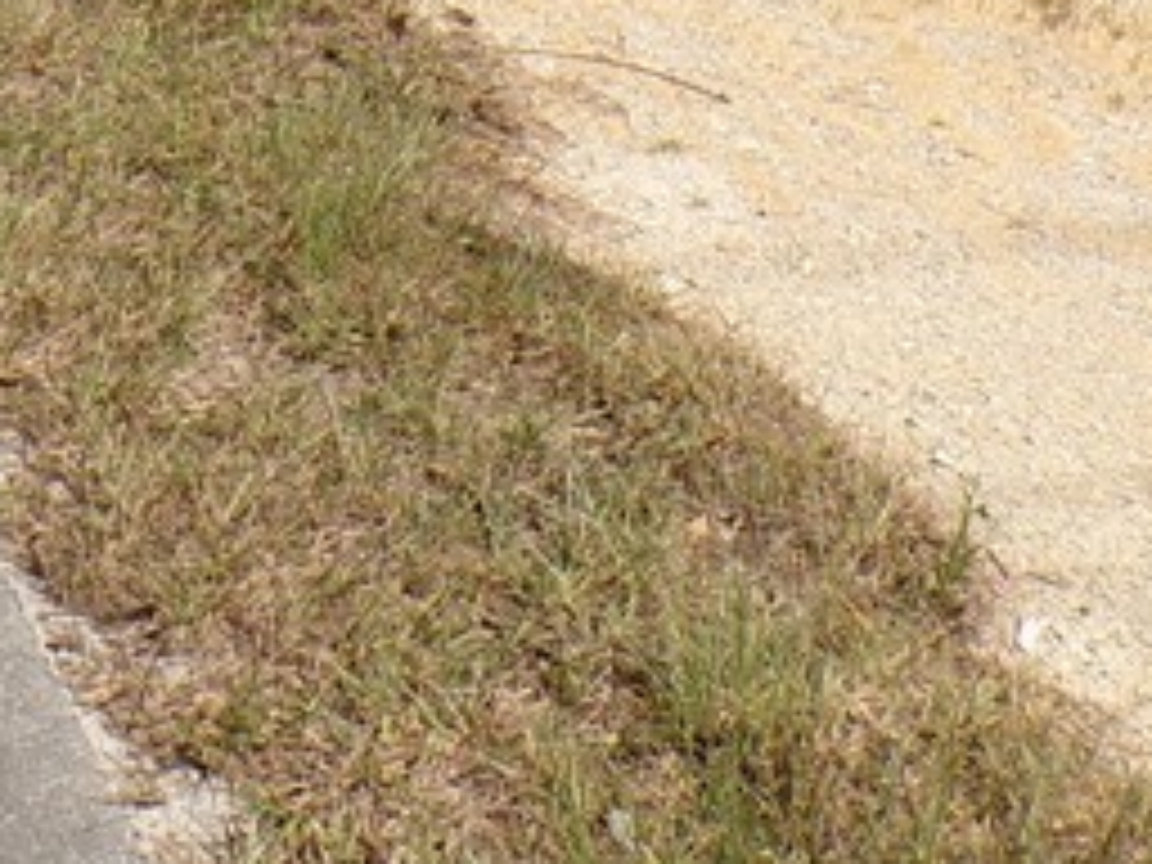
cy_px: -792
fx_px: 3195
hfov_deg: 20.4
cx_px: 464
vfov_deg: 13.5
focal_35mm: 96
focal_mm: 4.3
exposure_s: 1/850
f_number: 4.4
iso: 100
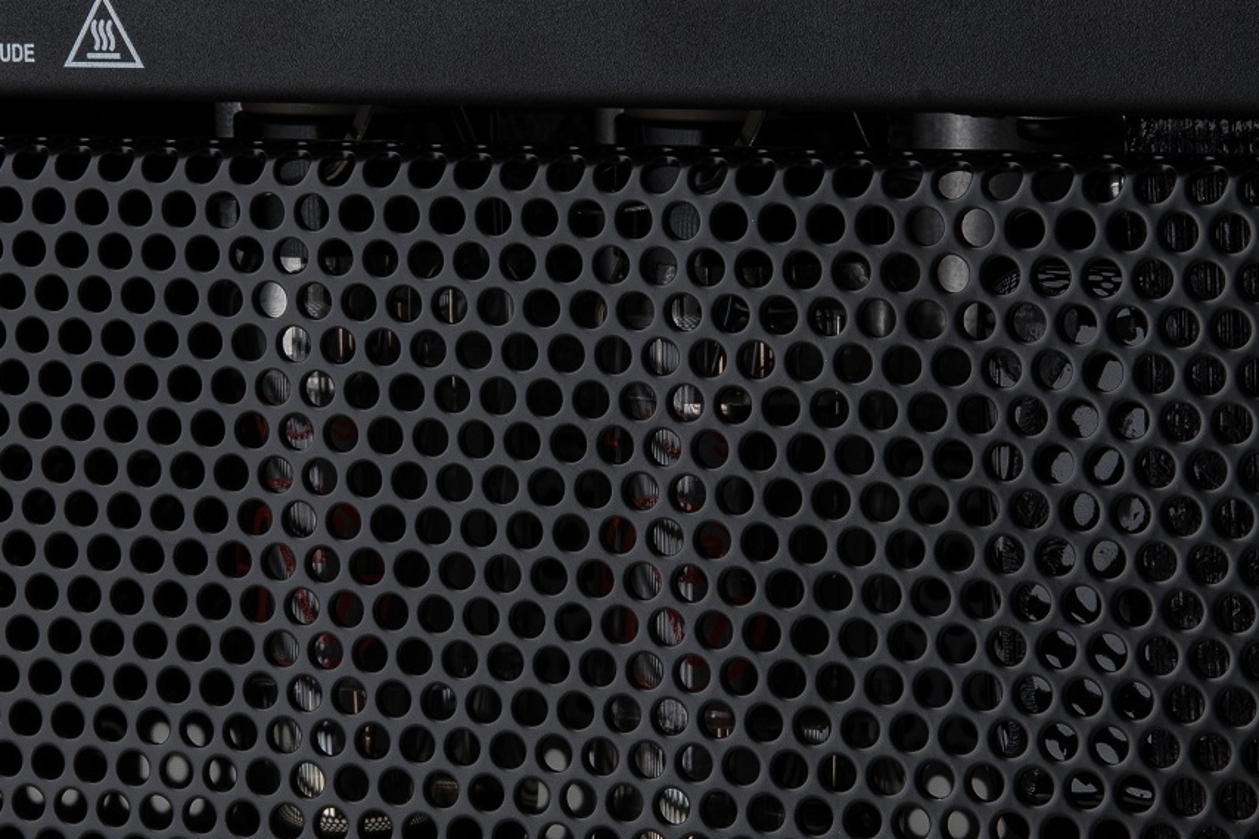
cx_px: 277
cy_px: 244
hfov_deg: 12.5
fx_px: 5734
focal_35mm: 164
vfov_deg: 8.4
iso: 100
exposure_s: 1/160
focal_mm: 70
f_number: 22
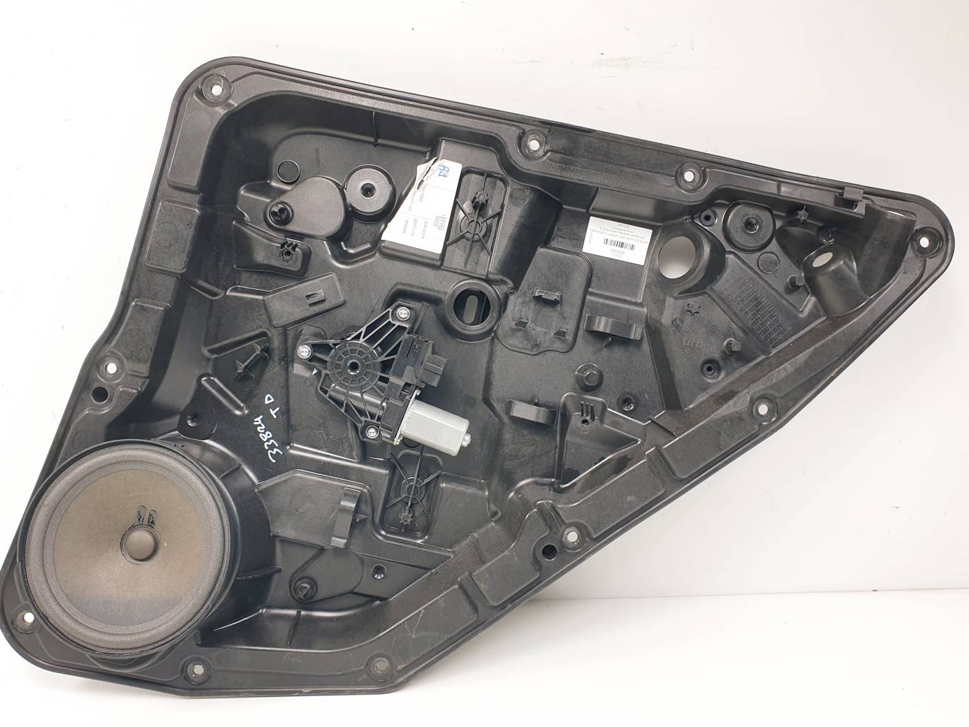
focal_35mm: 27
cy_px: 375
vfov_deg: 51.3
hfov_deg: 65.3
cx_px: 479
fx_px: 756
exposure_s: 1/128
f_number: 2.4
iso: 50
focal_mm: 4.3
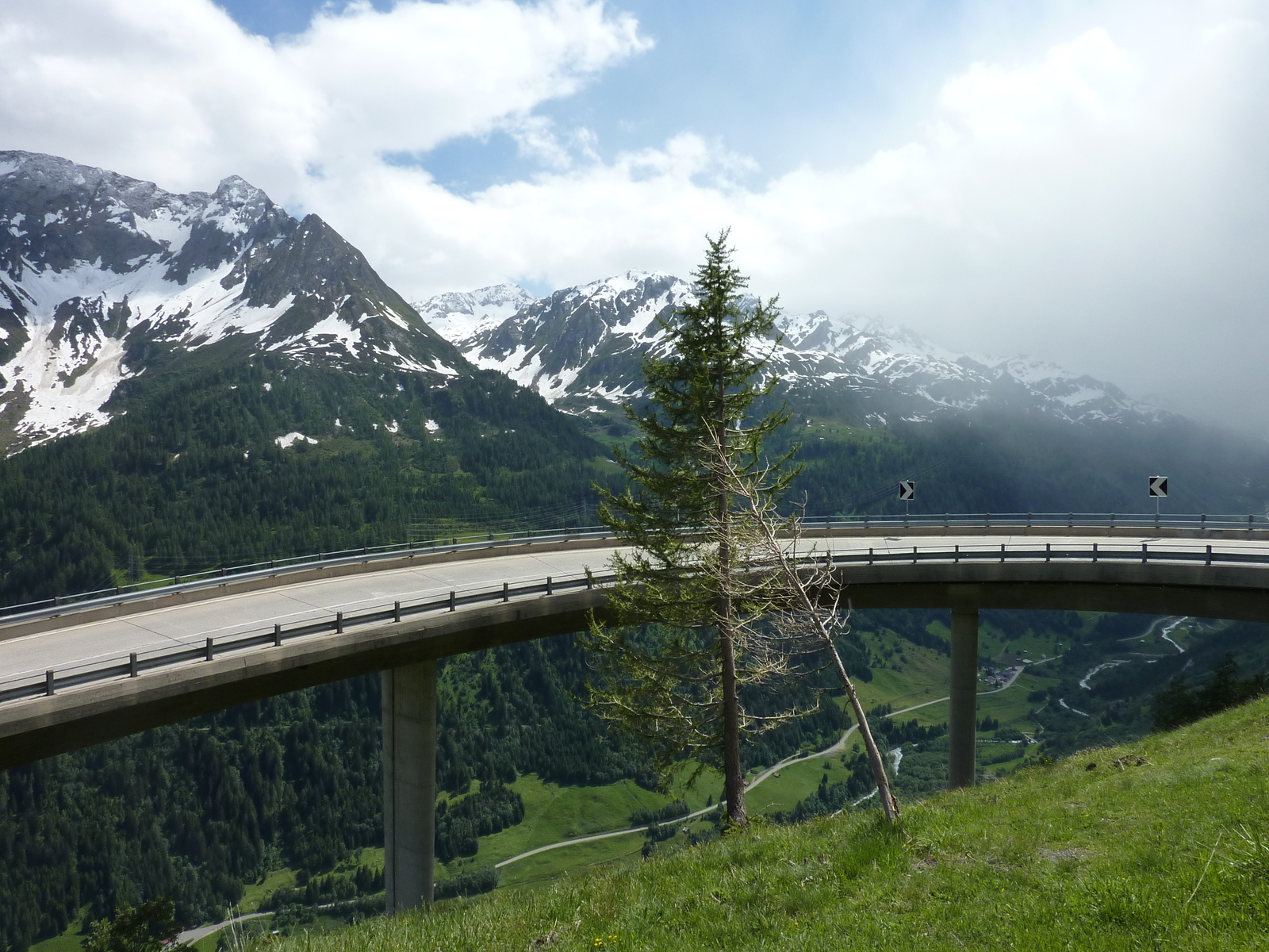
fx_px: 916
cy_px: 476
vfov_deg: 54.9
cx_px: 634
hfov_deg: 69.4
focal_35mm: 25
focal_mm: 4.1
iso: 125
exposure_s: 1/500
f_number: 5.6
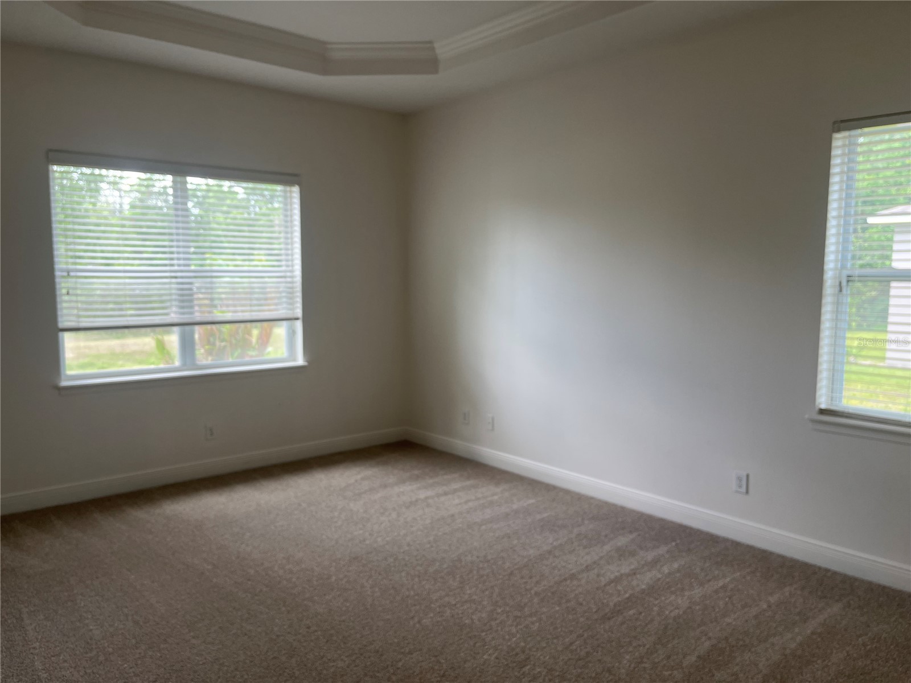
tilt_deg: -6.5
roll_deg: +0.6
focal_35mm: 26
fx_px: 684
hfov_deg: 67.3
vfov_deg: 53.1
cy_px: 342
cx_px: 456
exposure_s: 1/120
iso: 40
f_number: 1.6
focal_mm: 5.1
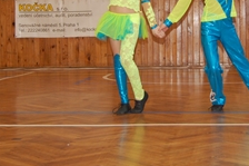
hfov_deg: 23.3
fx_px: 601
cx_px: 163
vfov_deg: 15.4
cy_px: 7
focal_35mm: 87
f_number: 4.2
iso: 400
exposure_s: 1/60
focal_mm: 26
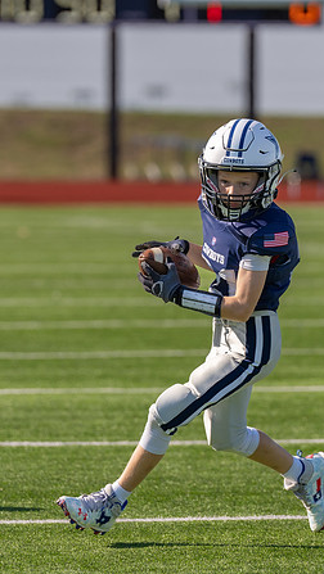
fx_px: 6328
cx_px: 248
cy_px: 243
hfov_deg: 2.9
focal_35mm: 415
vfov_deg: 5.2
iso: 100
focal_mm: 200
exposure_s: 1/1250
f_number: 3.5
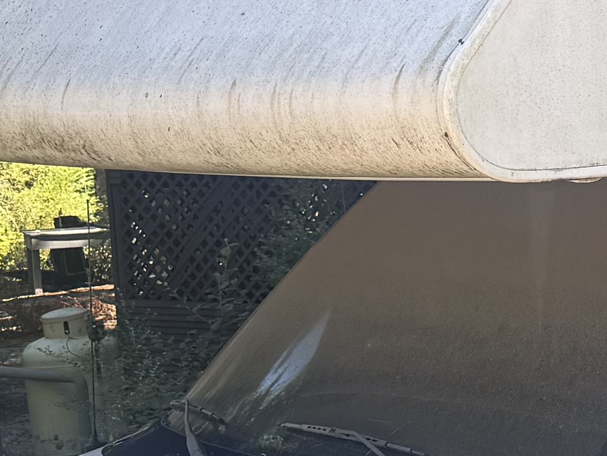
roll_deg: +1.2
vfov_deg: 11.9
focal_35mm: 125
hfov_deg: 14.2
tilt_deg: -7.7
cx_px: 1049
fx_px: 2192
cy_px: 253
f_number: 1.78
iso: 80
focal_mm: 6.76
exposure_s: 1/584
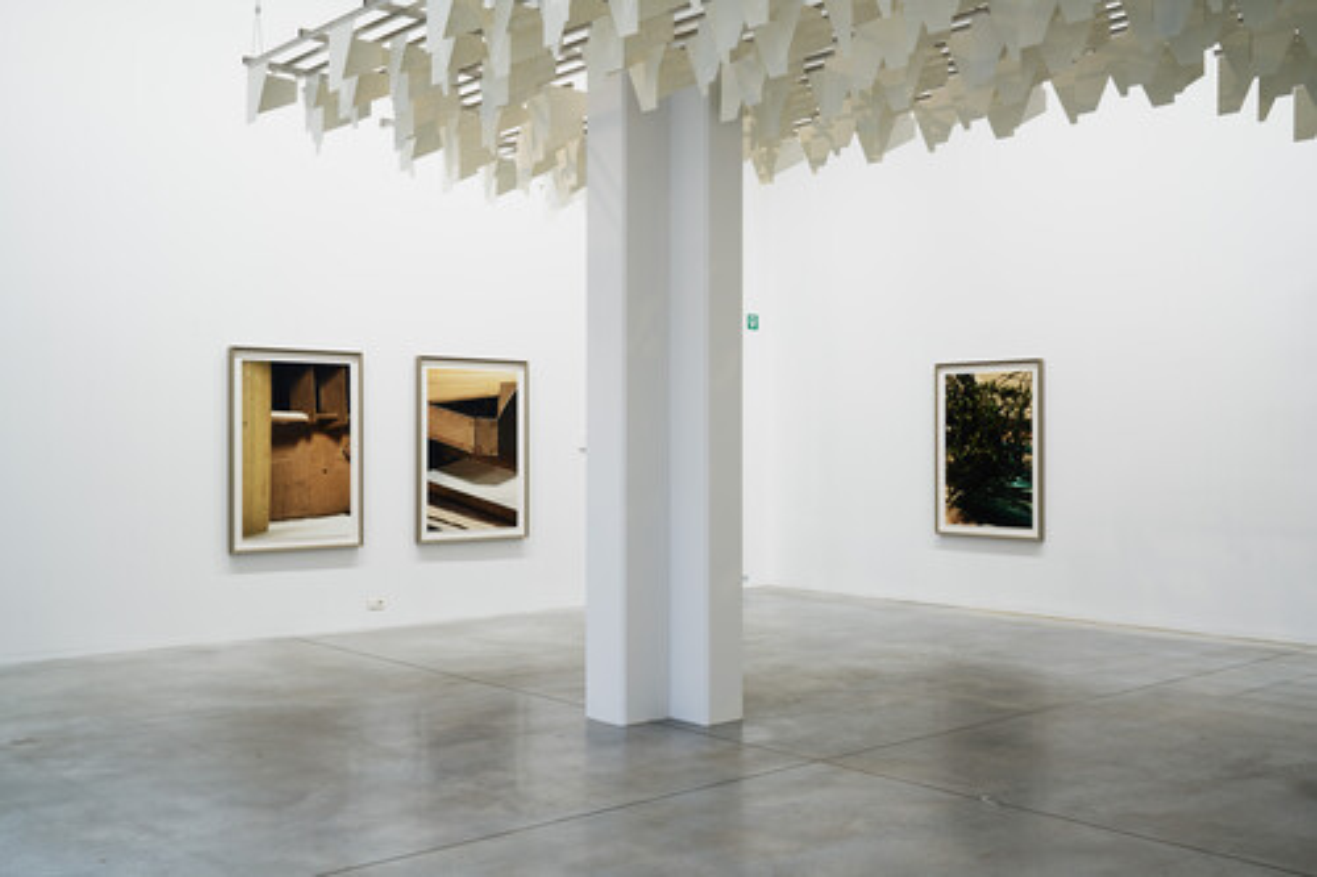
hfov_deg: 53.1
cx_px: 658
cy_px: 438
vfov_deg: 36.8
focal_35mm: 36
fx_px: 1316
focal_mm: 36
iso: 100
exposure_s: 1/1.25
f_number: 13
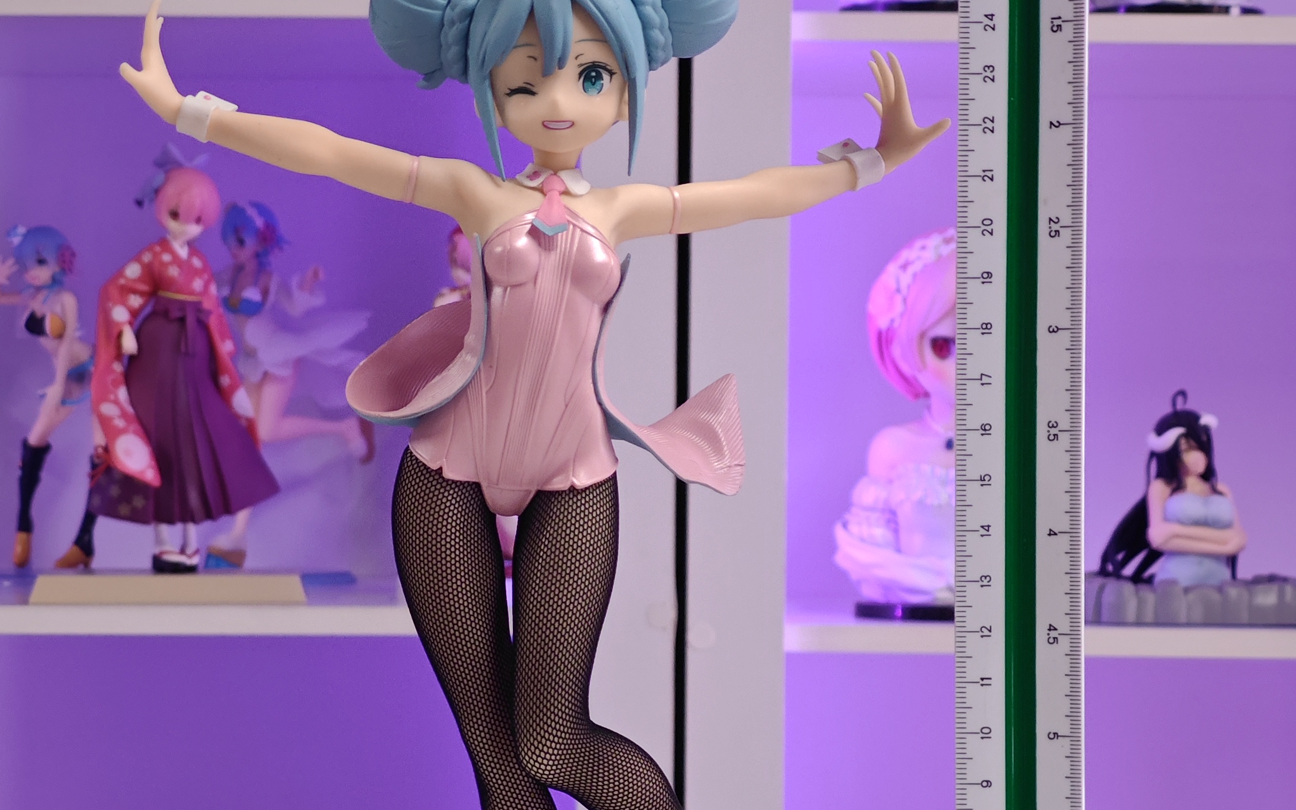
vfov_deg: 11.5
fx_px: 4026
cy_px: 513
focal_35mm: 114
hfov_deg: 18.3
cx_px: 648
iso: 400
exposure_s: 1/24
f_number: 2.4
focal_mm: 7.48
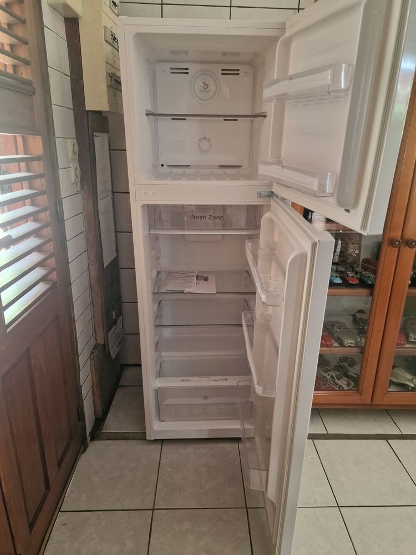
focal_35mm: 23
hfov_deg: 58.9
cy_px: 278
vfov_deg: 73.9
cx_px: 208
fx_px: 368
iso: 500
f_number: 1.8
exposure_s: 1/50
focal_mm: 6.4
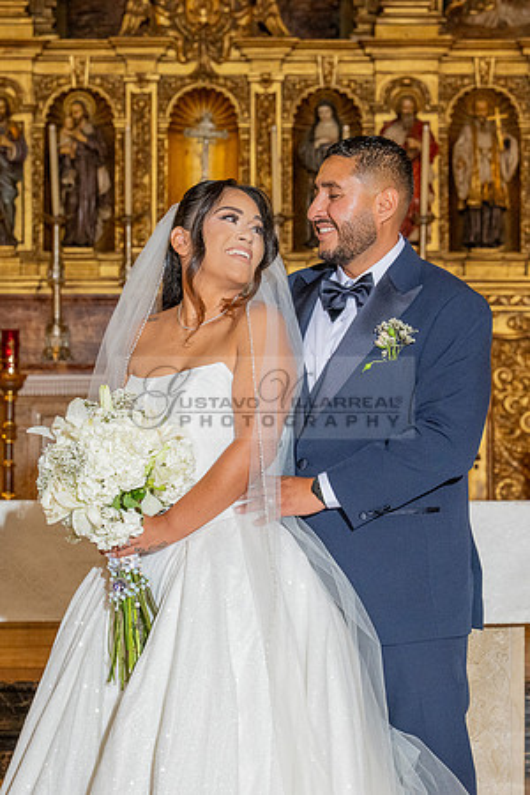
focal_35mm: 108
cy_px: 388
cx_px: 196
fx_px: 2376
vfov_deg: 19.0
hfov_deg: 12.7
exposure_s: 1/200
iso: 2000
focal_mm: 70
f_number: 6.3
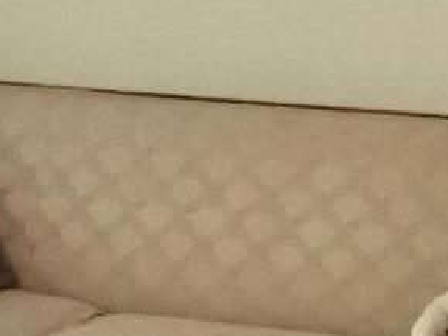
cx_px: -151
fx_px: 2783
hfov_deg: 9.0
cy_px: 306
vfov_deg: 6.9
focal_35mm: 215
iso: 250
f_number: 2.4
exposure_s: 1/30
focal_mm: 3.3
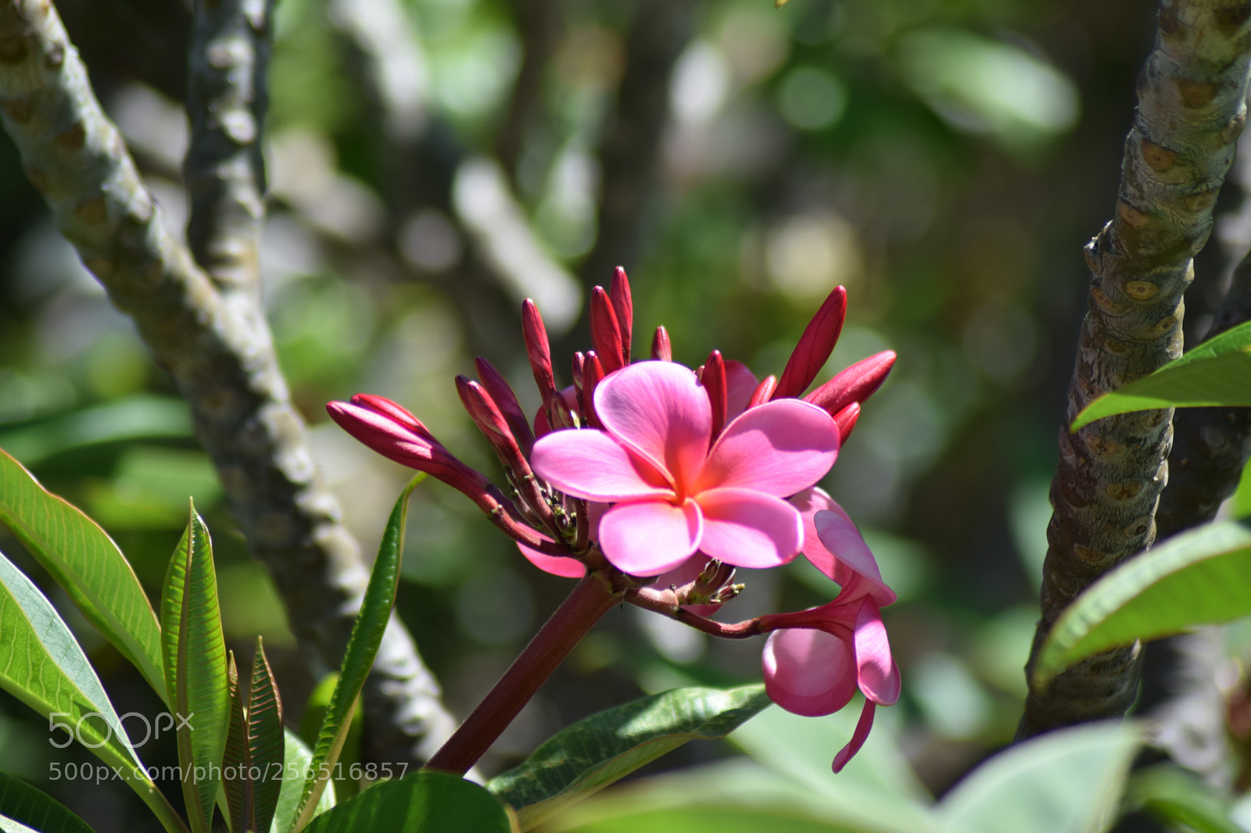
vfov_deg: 4.4
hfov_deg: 6.5
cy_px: 416
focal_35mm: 315
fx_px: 10943
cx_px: 626
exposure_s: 1/400
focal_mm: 210
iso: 100
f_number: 5.6
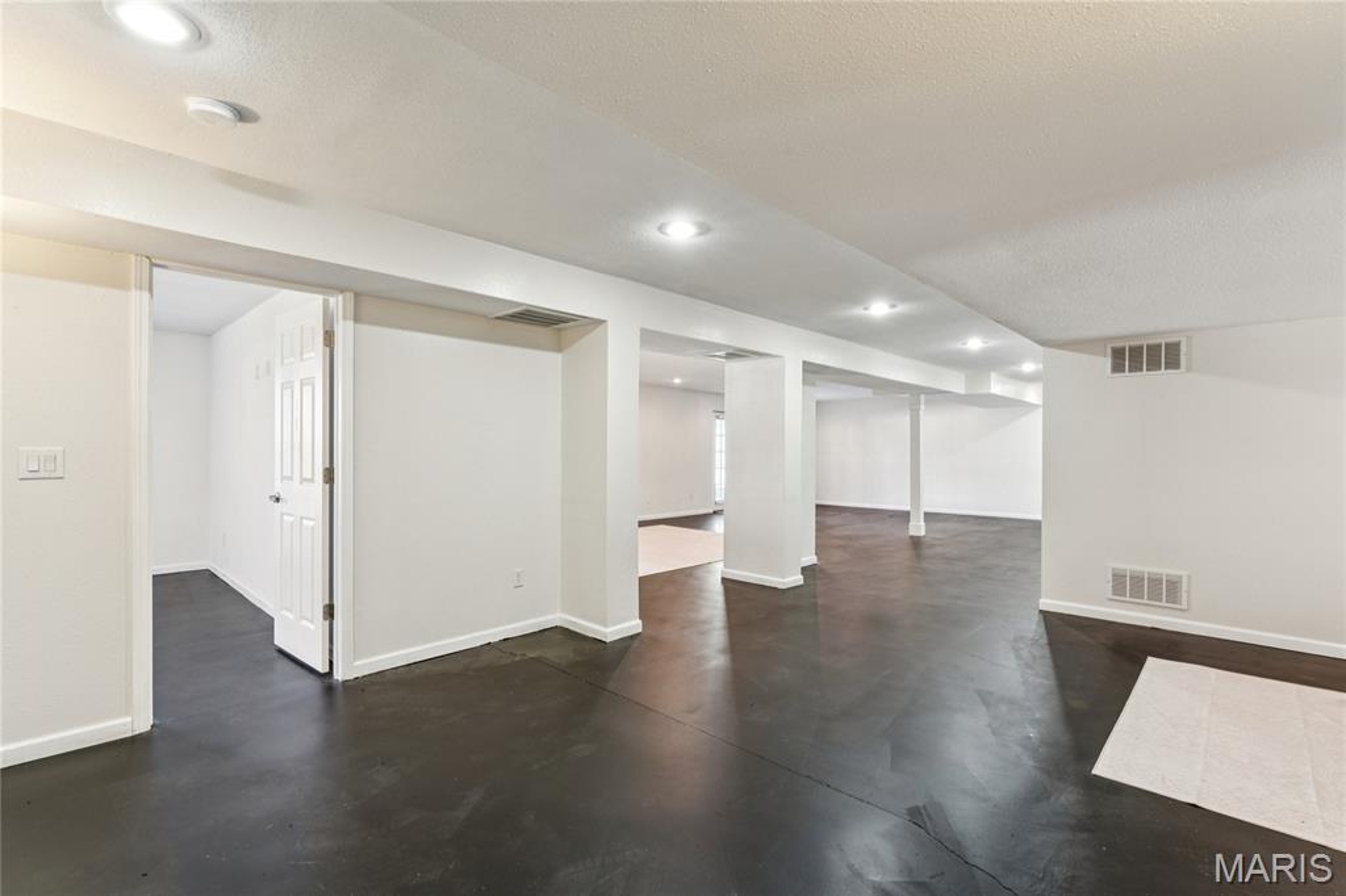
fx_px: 602
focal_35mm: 16
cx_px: 673
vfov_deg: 73.4
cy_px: 448
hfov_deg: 96.4
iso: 100
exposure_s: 1.6
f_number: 13
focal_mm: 16.1
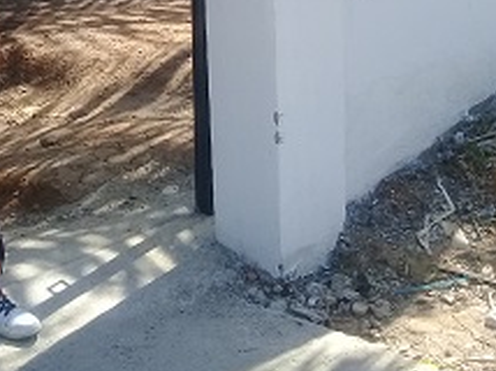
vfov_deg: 16.0
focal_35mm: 87
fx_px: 1245
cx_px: 88
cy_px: -125
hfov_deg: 22.2
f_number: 2.2
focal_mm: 3.3
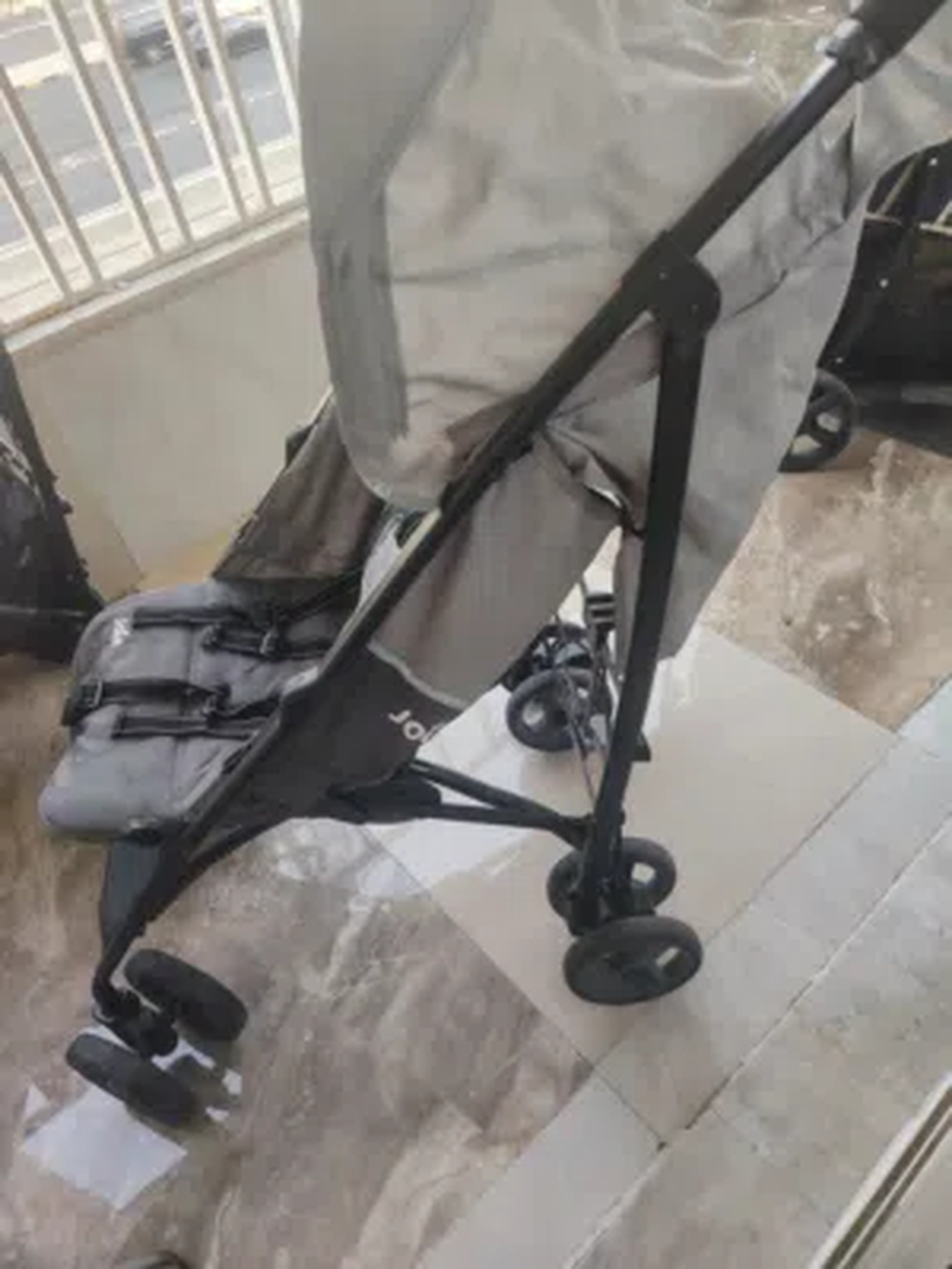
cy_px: 634
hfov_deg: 56.8
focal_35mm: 24
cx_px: 476
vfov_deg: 71.6
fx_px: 880
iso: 128
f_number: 1.75
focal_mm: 5.25
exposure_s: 1/50
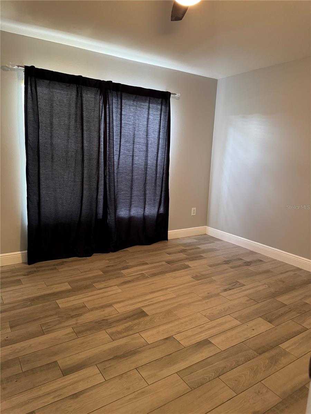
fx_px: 287
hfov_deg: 56.8
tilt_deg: -10.8
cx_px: 156
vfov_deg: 71.6
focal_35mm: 24
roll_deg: -2.8
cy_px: 207
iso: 500
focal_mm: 6.76
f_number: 1.78
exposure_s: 1/60
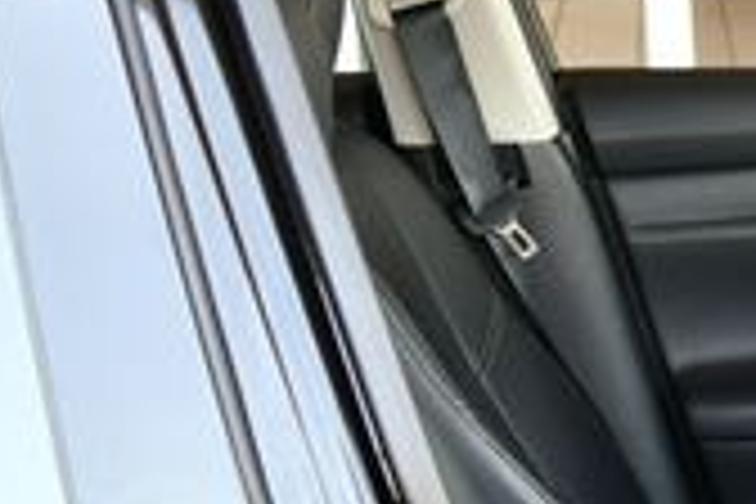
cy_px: 680
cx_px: 1206
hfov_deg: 13.9
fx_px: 2877
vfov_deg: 9.8
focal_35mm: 137
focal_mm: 18
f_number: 3.5
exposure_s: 1/250
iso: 800
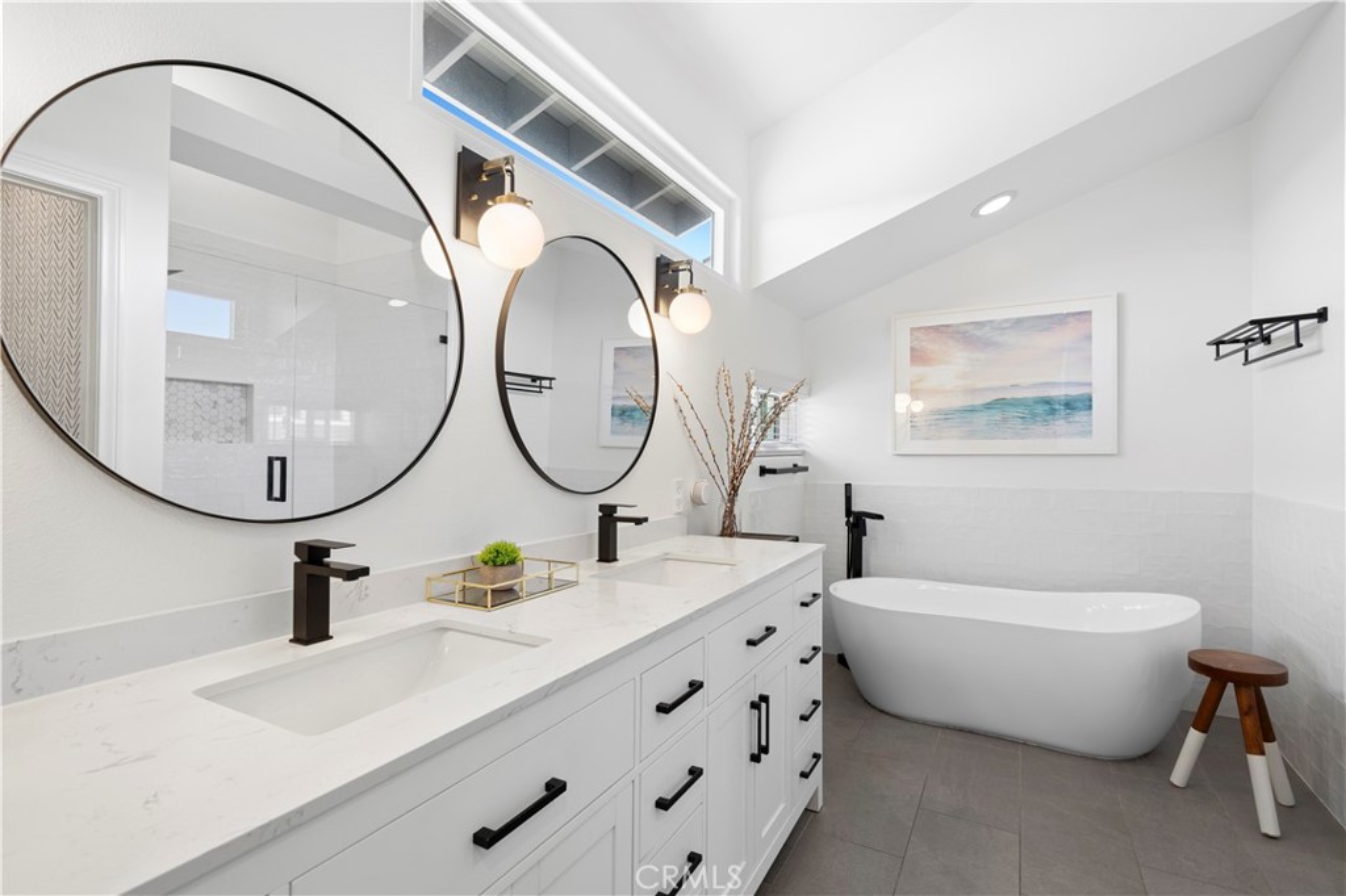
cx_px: 673
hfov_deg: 96.8
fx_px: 598
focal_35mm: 16
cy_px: 448
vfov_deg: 73.7
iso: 200
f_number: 8
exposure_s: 1/2.5
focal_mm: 16
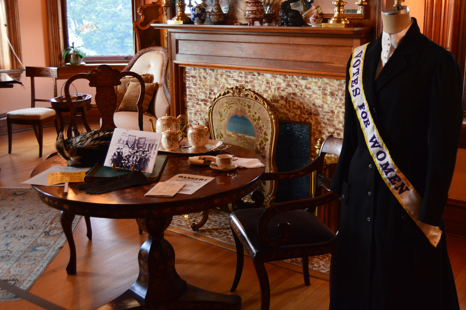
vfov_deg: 32.1
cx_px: 273
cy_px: 132
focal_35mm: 42
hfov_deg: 46.6
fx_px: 538
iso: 800
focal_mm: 23
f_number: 3.8
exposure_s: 1/13
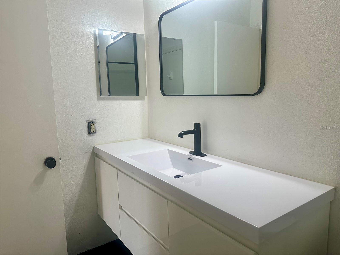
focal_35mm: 24
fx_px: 236
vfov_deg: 56.8
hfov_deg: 71.6
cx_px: 170
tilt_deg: -7.2
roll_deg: +1.1
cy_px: 128
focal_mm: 6.86
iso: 160
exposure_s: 1/120
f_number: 1.78
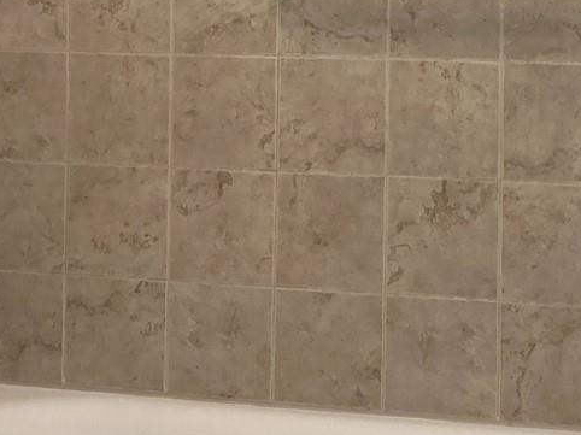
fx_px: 1560
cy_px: -6
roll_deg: -1.2
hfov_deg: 21.0
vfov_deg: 15.6
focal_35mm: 93
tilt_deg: +0.6
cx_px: 418
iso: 50
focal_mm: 3.99
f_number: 1.8
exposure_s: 1/60
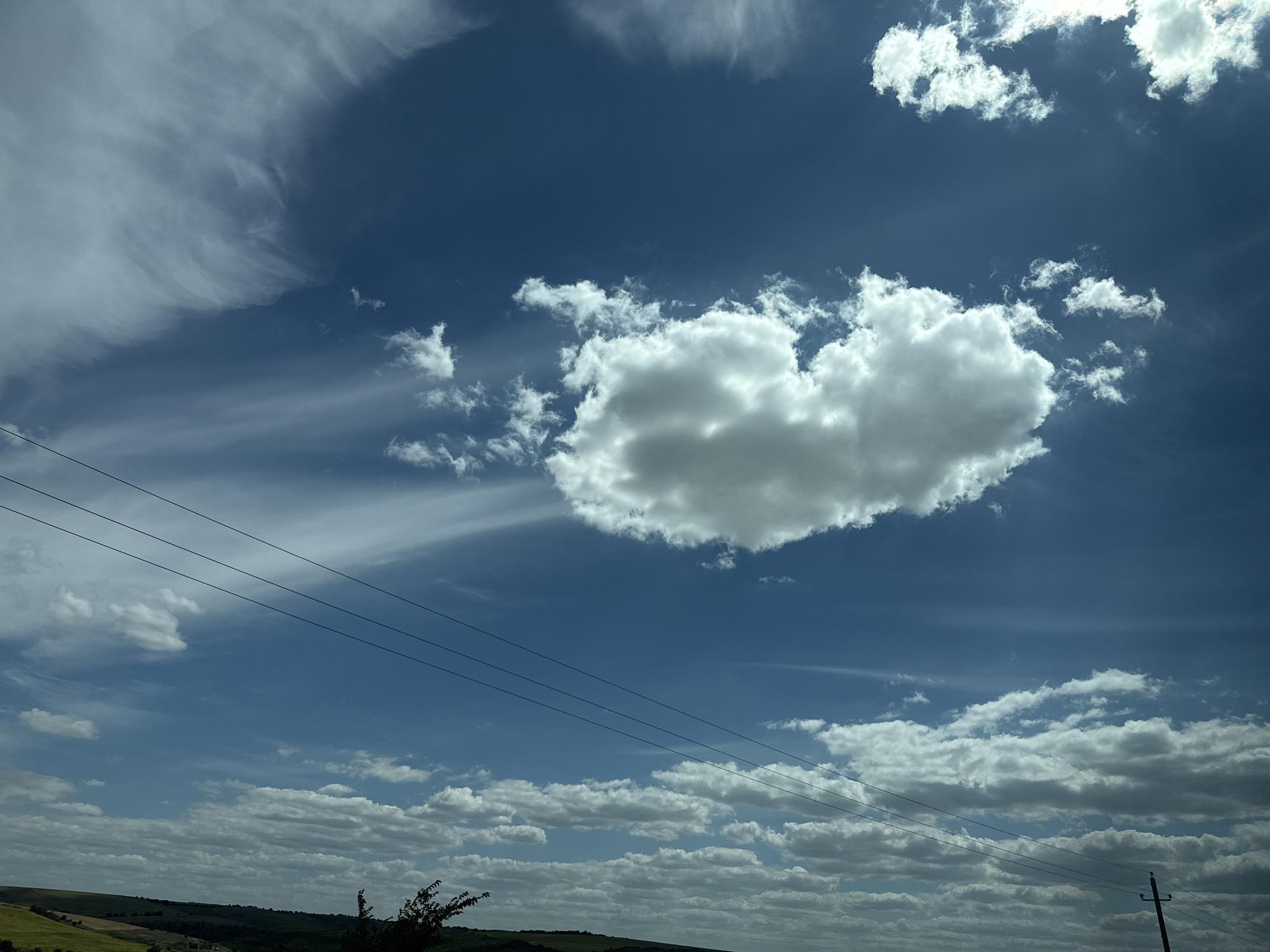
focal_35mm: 24
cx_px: 635
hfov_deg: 71.6
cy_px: 476
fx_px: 881
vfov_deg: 56.8
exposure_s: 1/14286
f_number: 1.78
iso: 80
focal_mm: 6.76
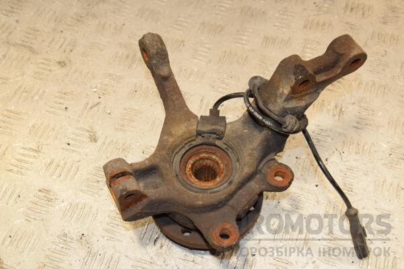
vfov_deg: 25.8
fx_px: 589
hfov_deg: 37.9
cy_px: 134
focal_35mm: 52
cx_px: 202
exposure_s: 1/200
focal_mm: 35
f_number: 8
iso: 800
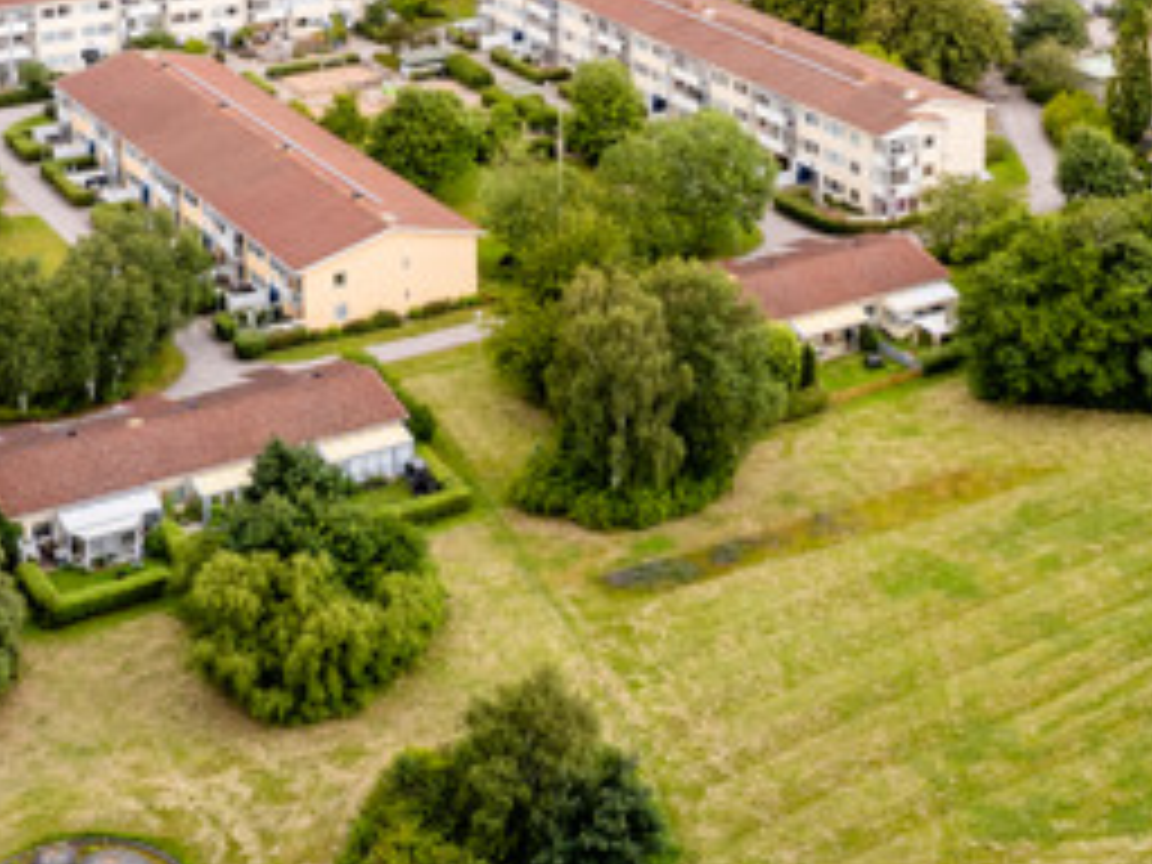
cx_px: 742
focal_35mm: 66
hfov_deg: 29.2
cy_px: -38
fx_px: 2196
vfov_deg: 21.3
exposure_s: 1/350
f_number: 2.8
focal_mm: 8.38
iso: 100
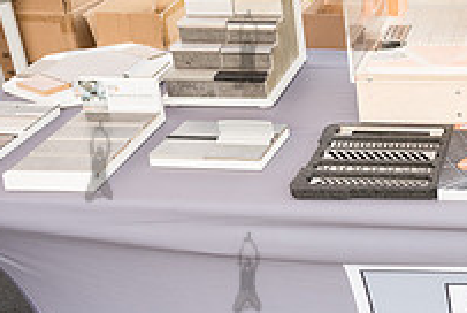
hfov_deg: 26.4
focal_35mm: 69
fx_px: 896
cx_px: 543
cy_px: 160
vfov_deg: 19.8
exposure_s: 1/250
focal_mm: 24
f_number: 4
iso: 200
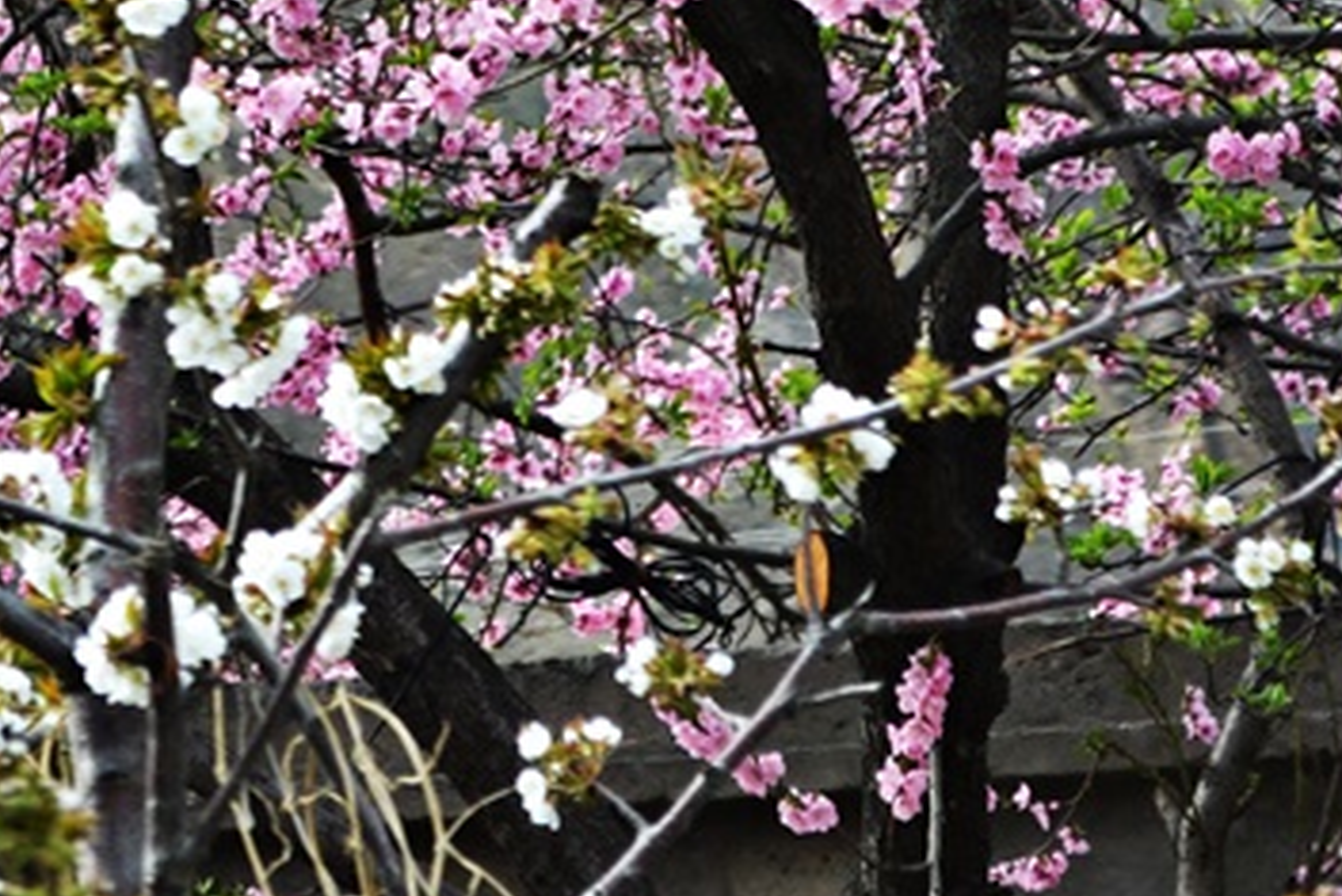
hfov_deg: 8.8
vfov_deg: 5.8
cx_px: 507
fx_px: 8742
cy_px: -334
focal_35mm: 234
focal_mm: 55
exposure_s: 1/640
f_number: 5.6
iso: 400
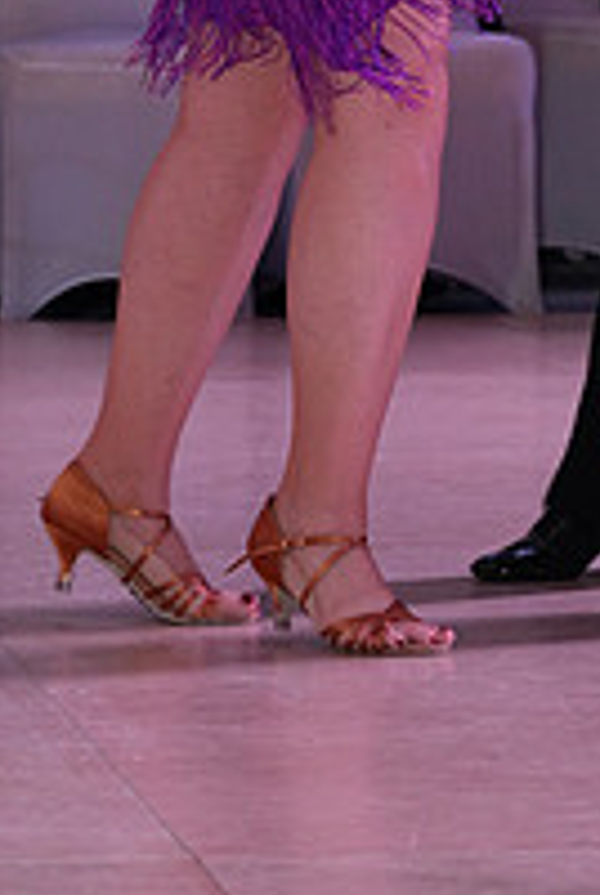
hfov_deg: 4.5
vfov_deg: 6.7
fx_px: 7573
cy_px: -304
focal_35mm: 304
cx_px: 678
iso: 2000
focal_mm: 105
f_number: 6.3
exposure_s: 1/250
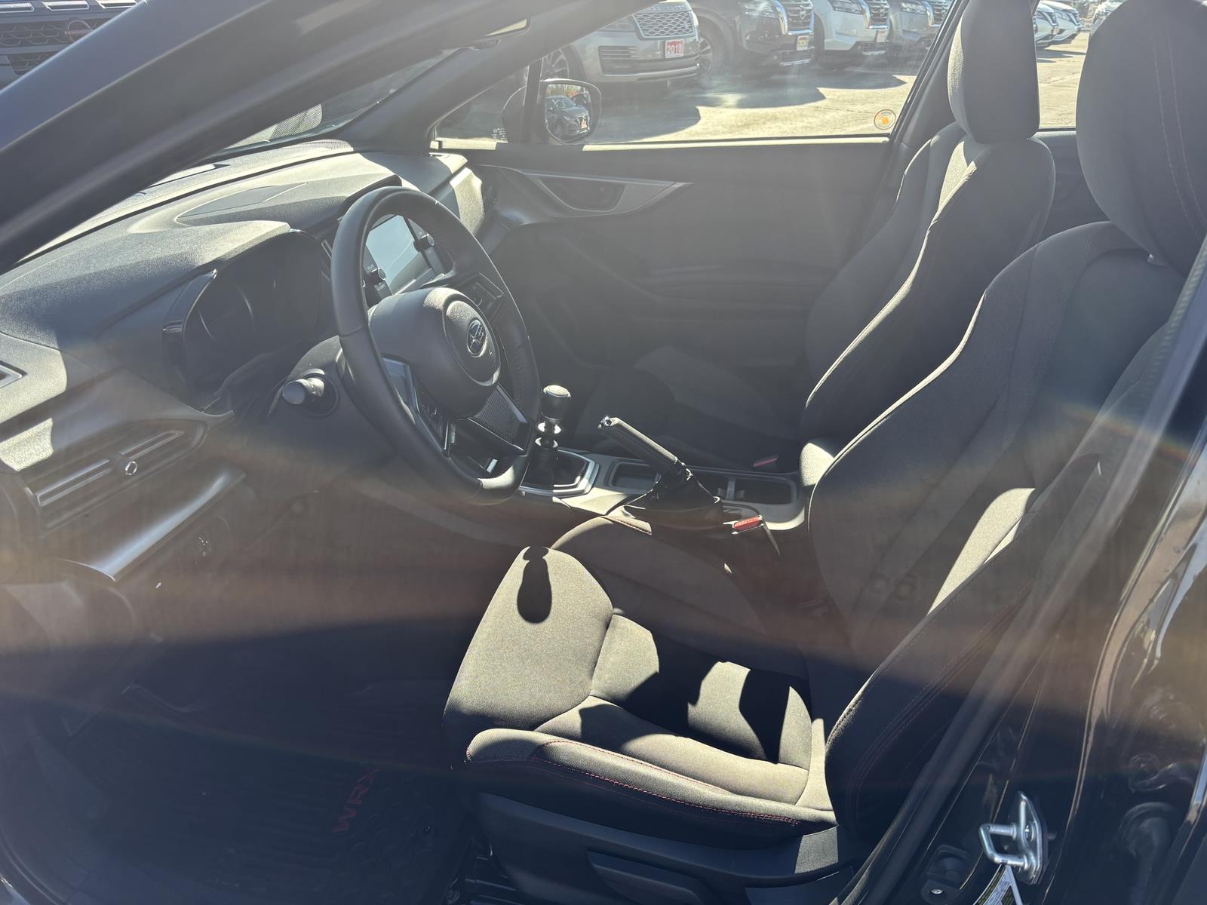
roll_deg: -0.7
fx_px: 907
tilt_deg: -26.2
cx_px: 604
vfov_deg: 53.1
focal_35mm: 26
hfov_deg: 67.3
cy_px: 452
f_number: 1.6
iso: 50
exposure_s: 1/559
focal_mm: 5.96
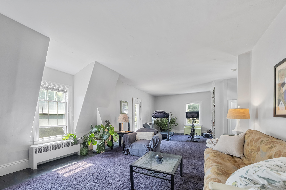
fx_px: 119
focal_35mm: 15
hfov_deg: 100.2
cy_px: 116
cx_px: 133
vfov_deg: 76.3
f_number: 8
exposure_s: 1/6
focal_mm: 8
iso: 640
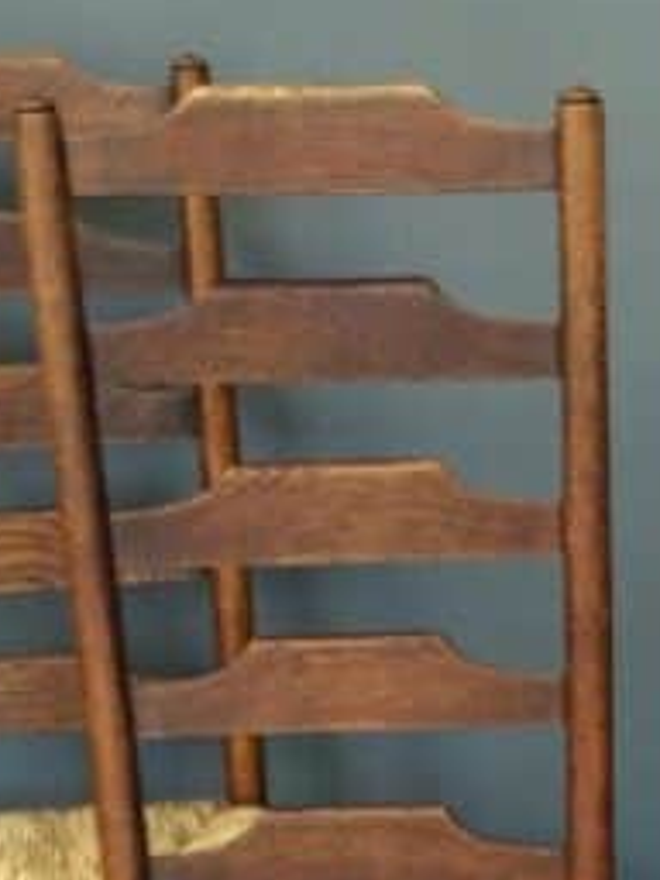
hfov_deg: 15.0
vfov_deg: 19.6
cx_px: 715
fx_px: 2440
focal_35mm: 96
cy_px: 961
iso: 100
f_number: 2.4
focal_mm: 3.3
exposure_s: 1/25
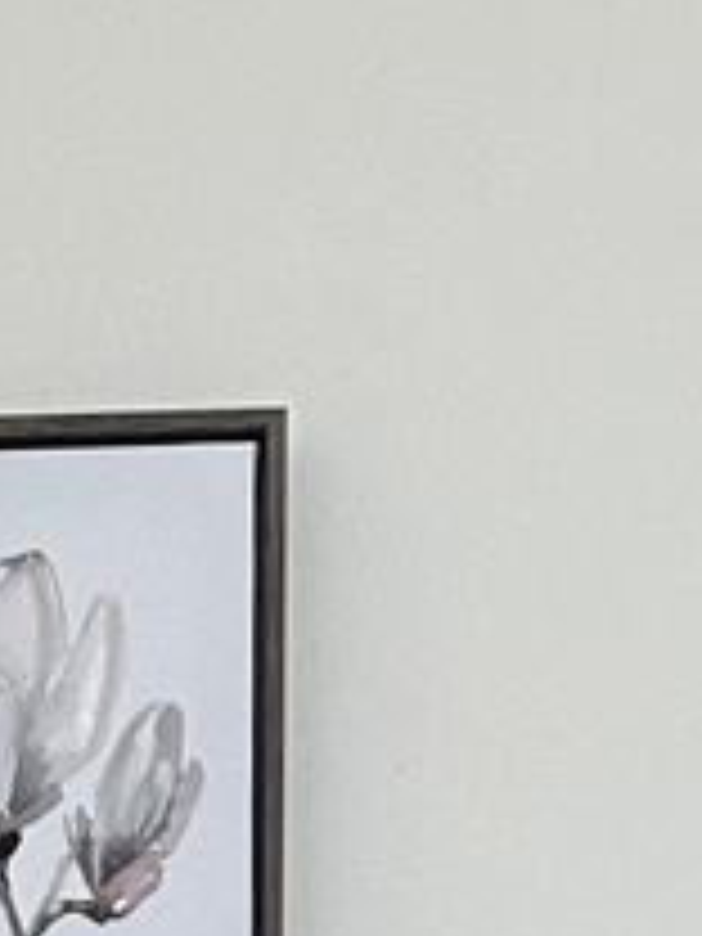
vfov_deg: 8.2
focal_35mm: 177
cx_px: -189
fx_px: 4786
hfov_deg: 8.3
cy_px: 3375
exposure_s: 1/121
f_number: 1.78
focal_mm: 6.86
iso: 125
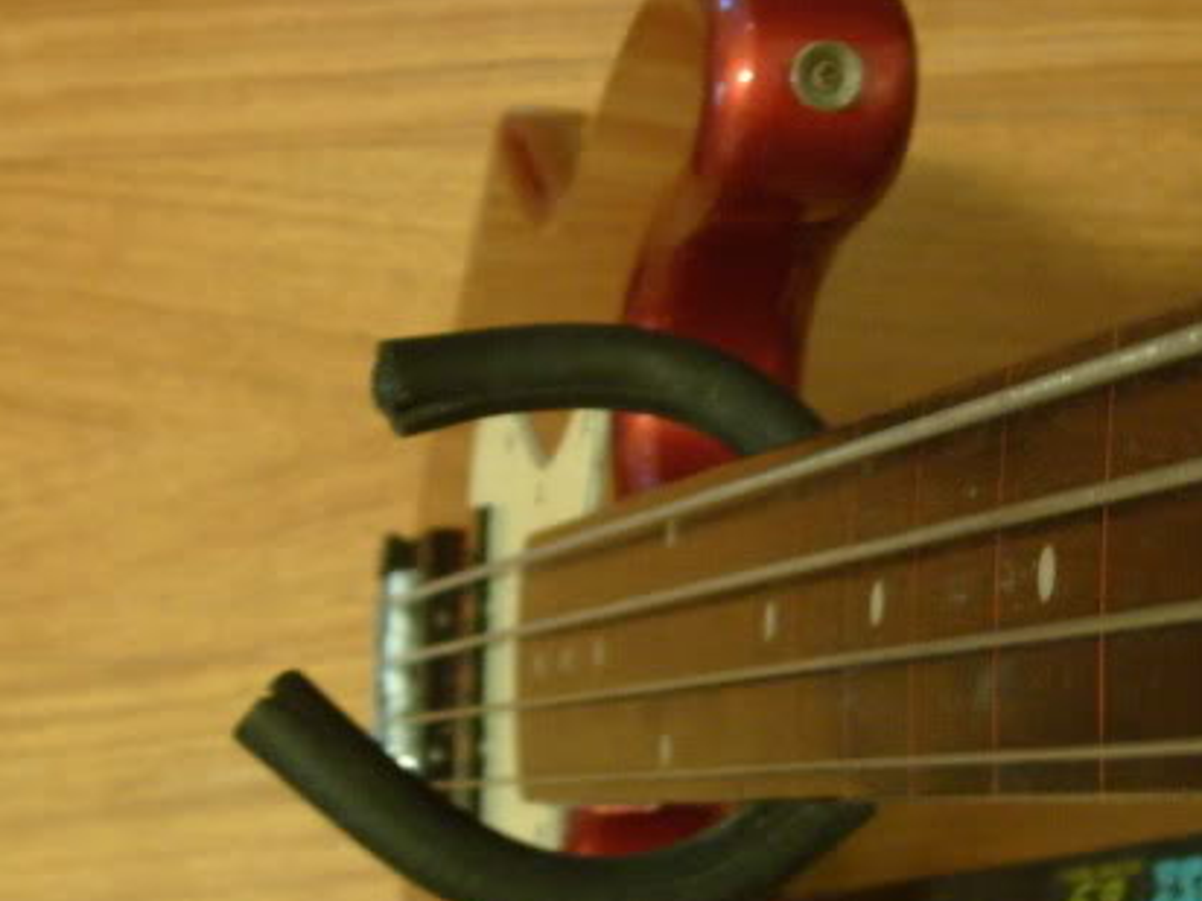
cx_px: 907
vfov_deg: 17.0
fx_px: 3021
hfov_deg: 22.3
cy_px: 525
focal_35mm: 87
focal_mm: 5.8
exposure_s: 1/3
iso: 200
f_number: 2.8
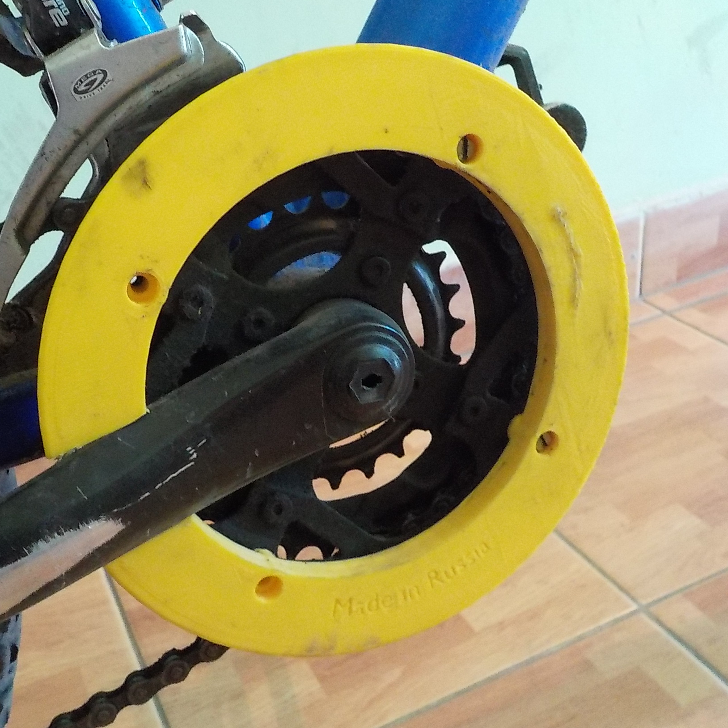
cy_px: 353
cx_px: 304
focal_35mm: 37
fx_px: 880
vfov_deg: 44.9
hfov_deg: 44.8
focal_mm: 4.1
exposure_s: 1/10
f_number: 3.3
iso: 800
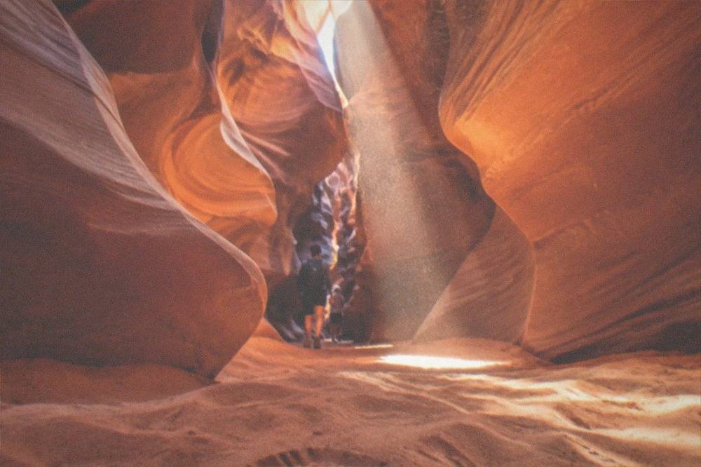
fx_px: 1363
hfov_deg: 28.9
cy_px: 234
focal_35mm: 70
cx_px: 350
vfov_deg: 19.4
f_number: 11
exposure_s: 1/200
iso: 320
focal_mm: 70
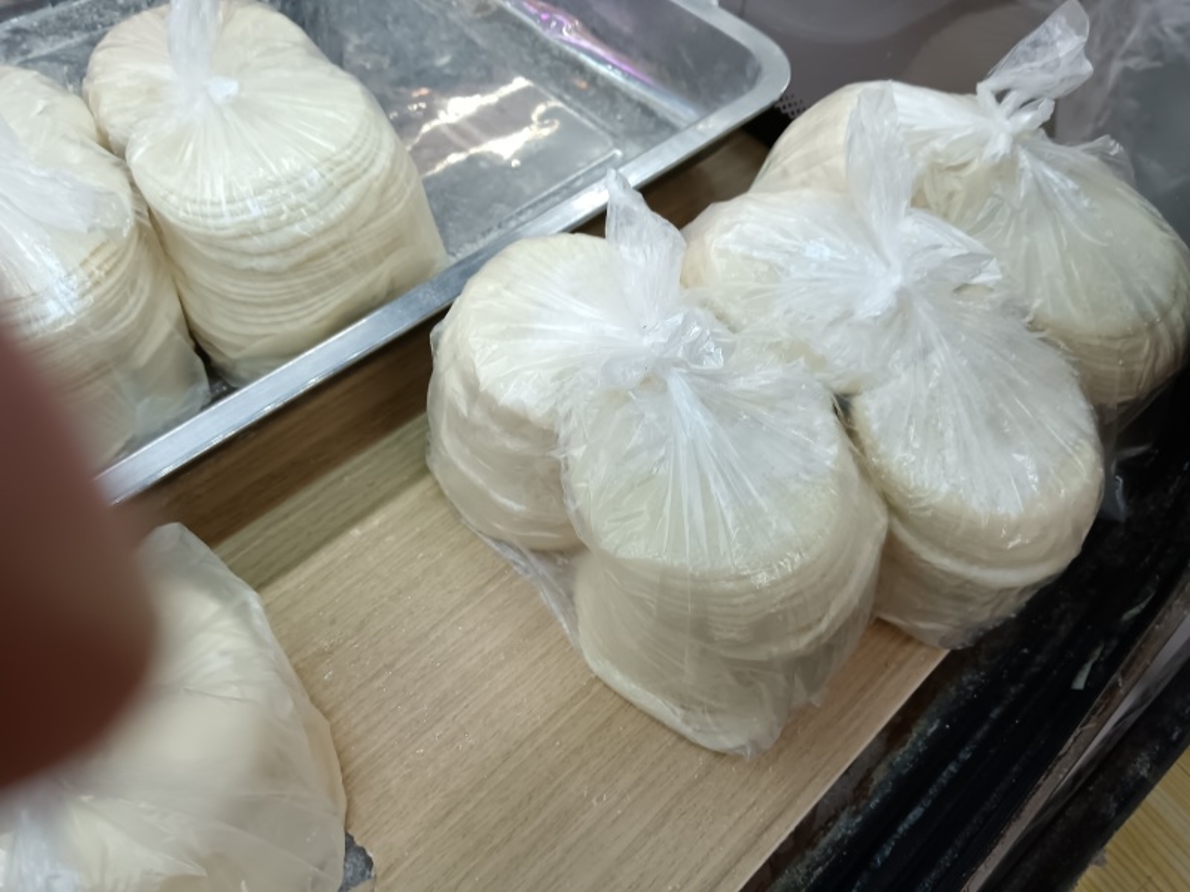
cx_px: 595
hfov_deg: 65.3
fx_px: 928
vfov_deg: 51.4
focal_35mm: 27
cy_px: 446
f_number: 1.8
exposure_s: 1/100
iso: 567
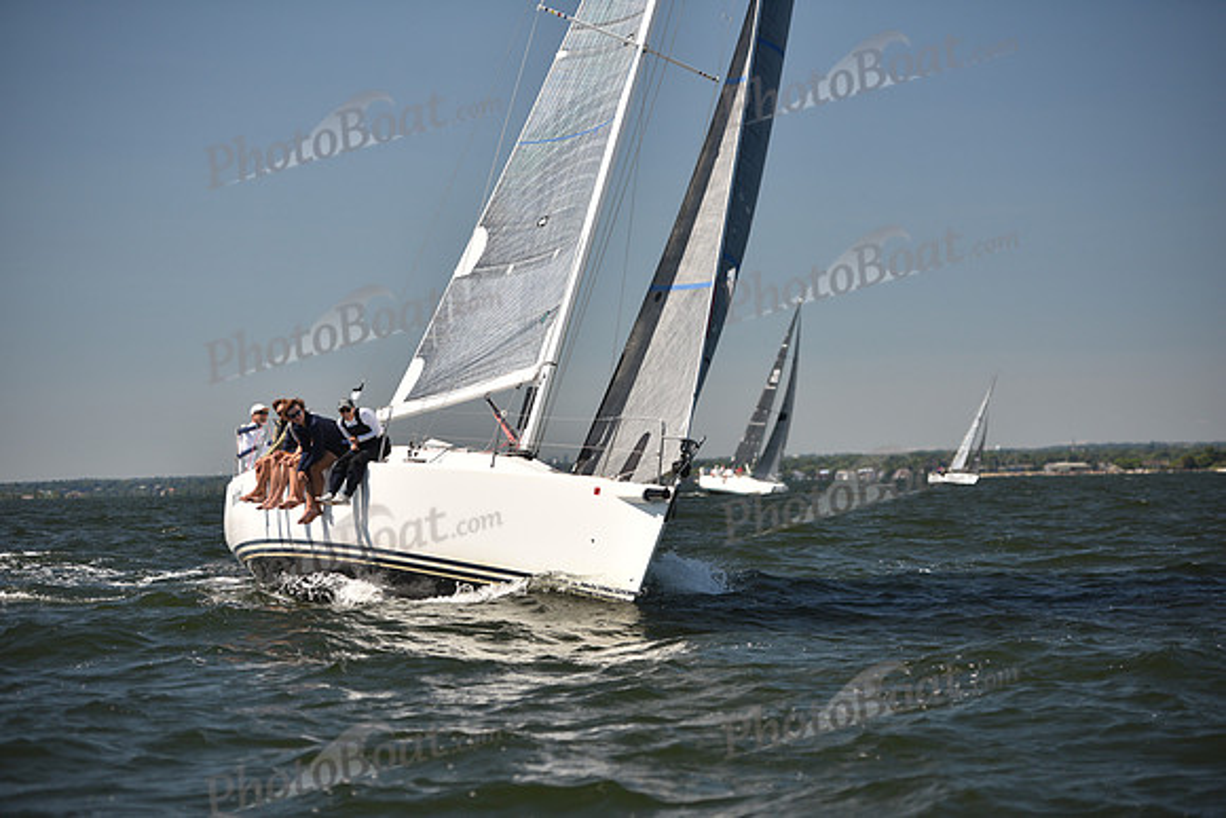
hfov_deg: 18.3
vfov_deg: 12.2
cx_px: 613
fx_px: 3815
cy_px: 409
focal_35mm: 112
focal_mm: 112
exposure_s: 1/1600
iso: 250
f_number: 3.2
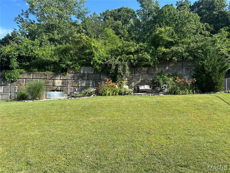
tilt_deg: +4.1
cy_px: 86
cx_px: 115
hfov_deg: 67.3
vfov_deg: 53.1
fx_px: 173
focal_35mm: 26
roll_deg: -1.6
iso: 50
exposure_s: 1/1361
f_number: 1.5
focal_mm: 5.7
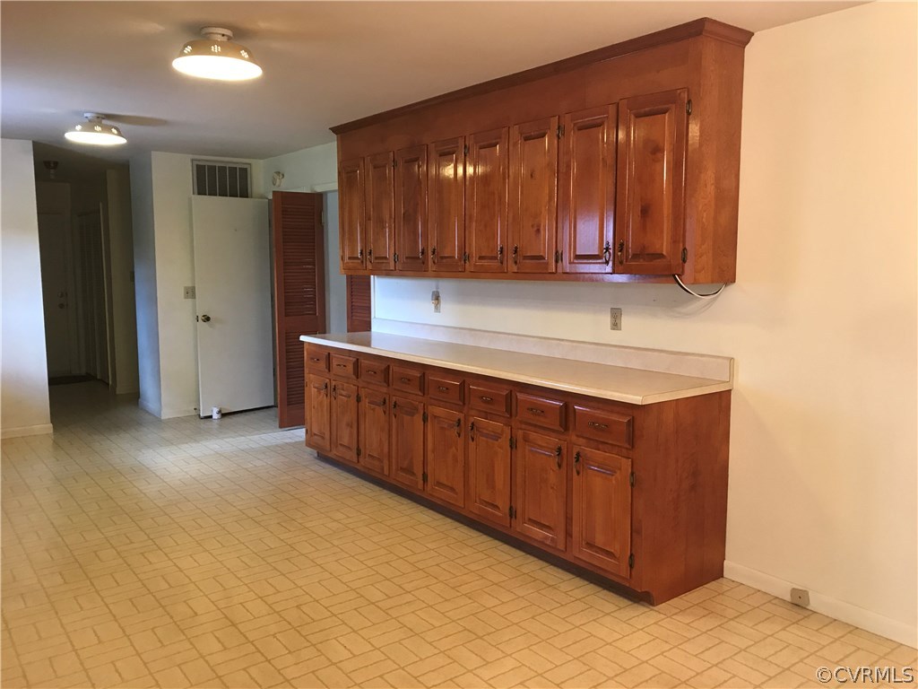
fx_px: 743
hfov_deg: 63.4
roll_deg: +0.0
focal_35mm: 28
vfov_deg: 49.7
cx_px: 459
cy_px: 344
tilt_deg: -7.0
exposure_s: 1/15
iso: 40
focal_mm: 3.99
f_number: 1.8
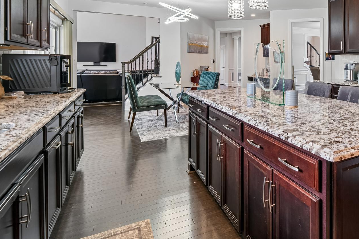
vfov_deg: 48.0
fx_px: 259
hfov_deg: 63.6
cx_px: 285
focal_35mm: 26
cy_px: 66
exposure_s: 1
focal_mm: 16
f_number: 8
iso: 100
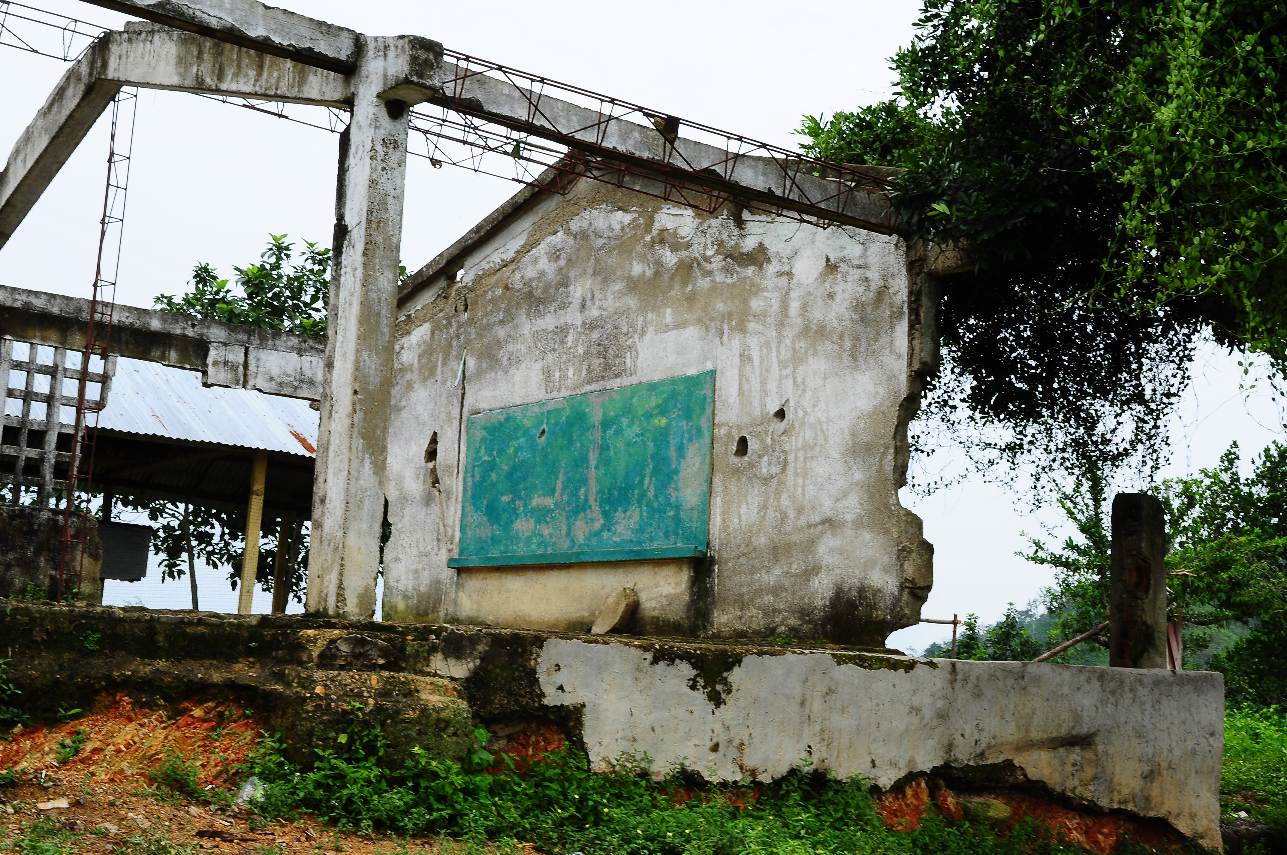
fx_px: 1607
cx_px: 644
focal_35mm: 45
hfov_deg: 43.7
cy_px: 428
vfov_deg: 29.8
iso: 200
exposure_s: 1/50
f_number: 22
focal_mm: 30
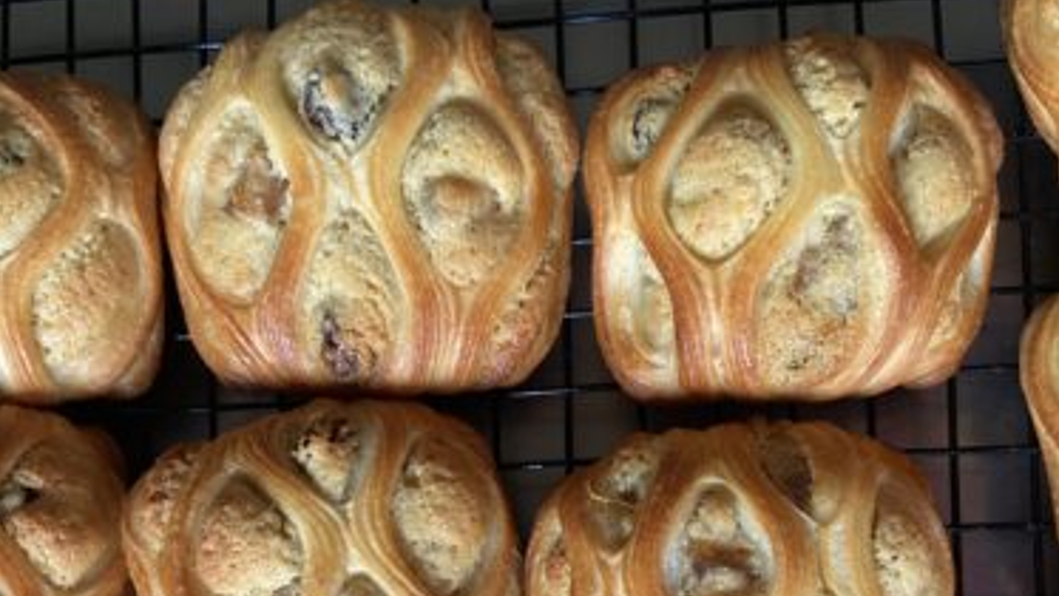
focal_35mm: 38
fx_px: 1067
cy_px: 596
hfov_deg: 52.8
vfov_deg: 29.2
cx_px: 530
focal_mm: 4.25
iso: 125
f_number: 1.8
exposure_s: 1/50
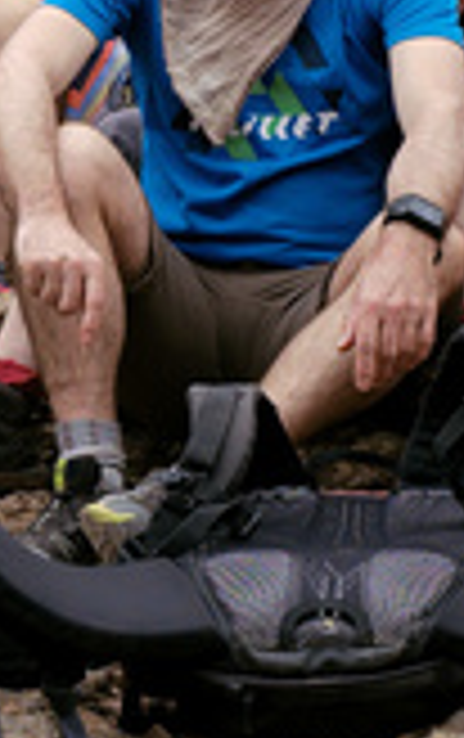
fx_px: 3508
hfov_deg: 7.5
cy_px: 378
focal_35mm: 174
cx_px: -135
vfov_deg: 12.0
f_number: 6.4
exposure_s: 1/500
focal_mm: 23
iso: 400
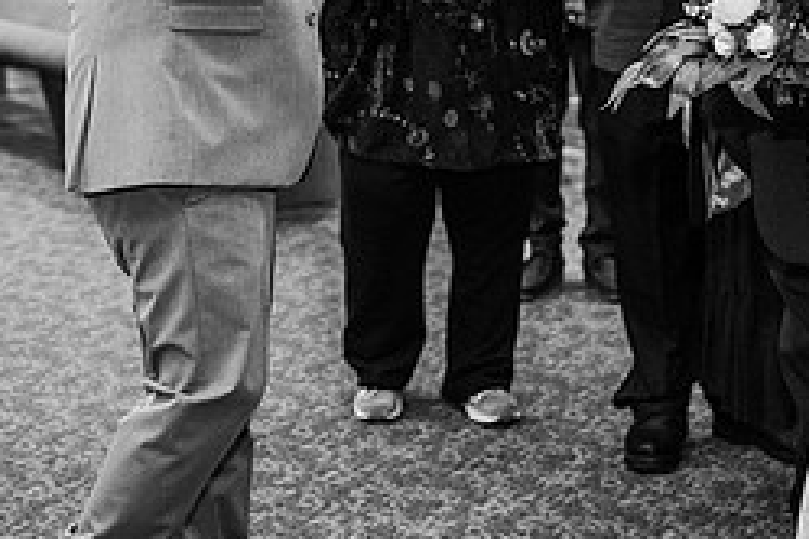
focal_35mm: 91
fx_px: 2045
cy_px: -63
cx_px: 370
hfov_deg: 22.4
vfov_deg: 14.6
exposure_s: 1/200
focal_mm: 39
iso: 2000
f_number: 2.8
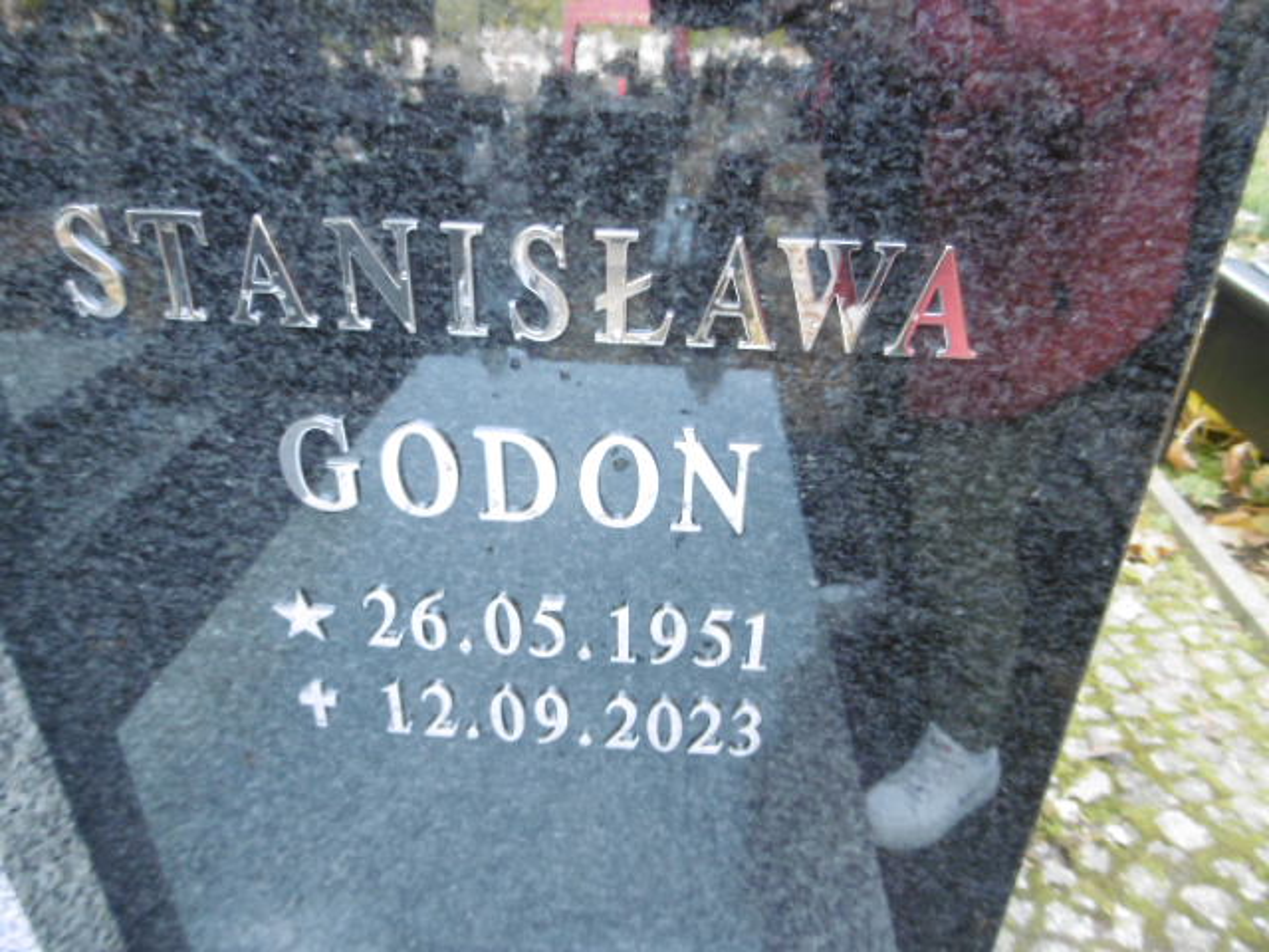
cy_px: 476
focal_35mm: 24
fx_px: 880
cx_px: 634
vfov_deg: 56.8
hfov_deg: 71.6
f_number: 3.1
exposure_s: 1/60
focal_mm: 4.3
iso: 250
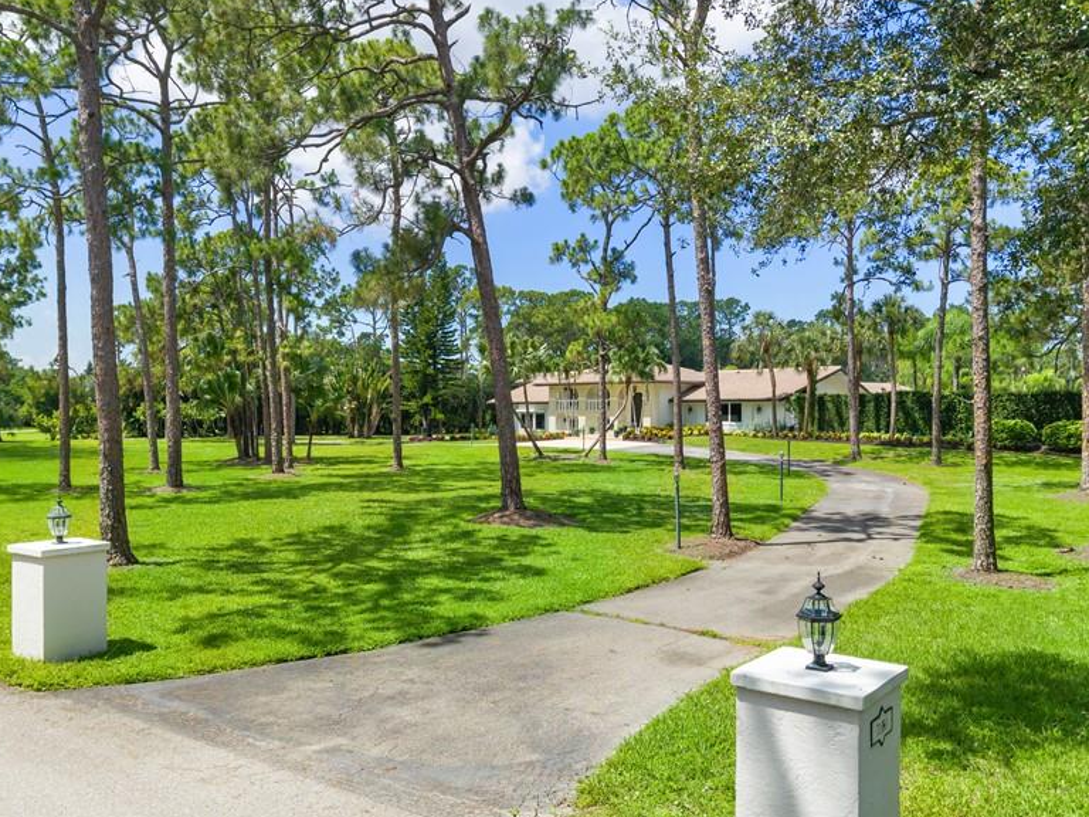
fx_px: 1007
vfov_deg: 44.2
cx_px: 544
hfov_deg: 56.8
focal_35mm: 32
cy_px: 418
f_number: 1.8
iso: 100
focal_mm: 8.67
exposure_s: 1/500
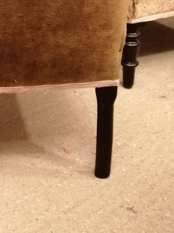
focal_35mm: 65
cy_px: -40
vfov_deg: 26.7
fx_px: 436
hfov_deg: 21.5
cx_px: -15
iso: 1000
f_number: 1.8
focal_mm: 3.62
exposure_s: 1/12.5
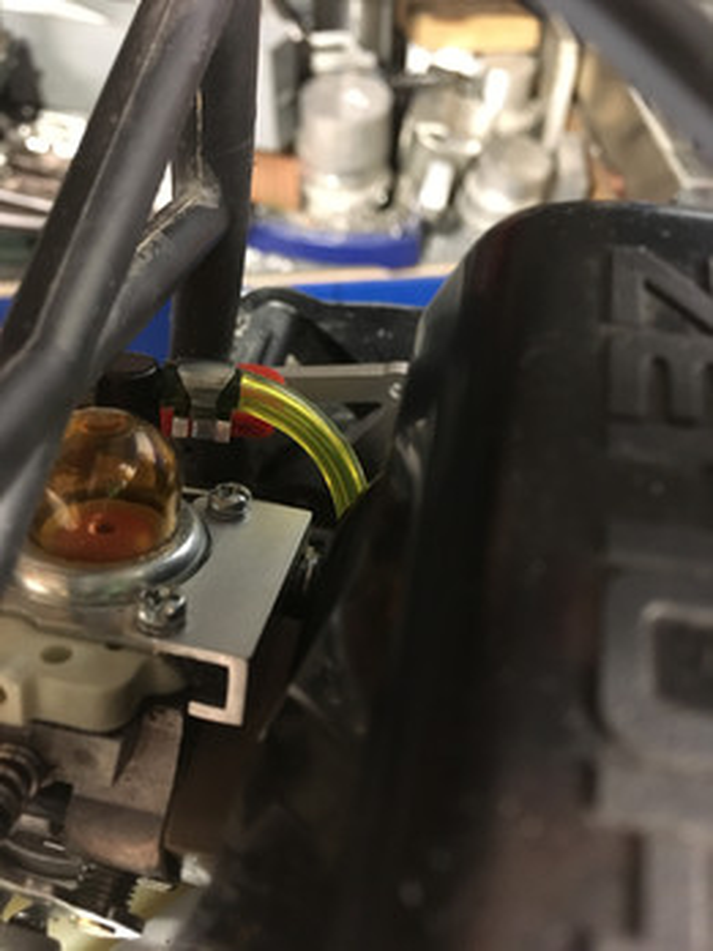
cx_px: 356
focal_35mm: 29
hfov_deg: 48.2
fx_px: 796
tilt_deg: -55.0
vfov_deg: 61.7
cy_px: 476
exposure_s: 1/17
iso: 320
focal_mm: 4.15
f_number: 2.2
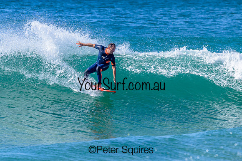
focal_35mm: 604
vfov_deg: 2.3
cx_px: 94
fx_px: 4059
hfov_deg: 3.4
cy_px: 74
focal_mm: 480
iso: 800
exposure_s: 1/2000
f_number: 10
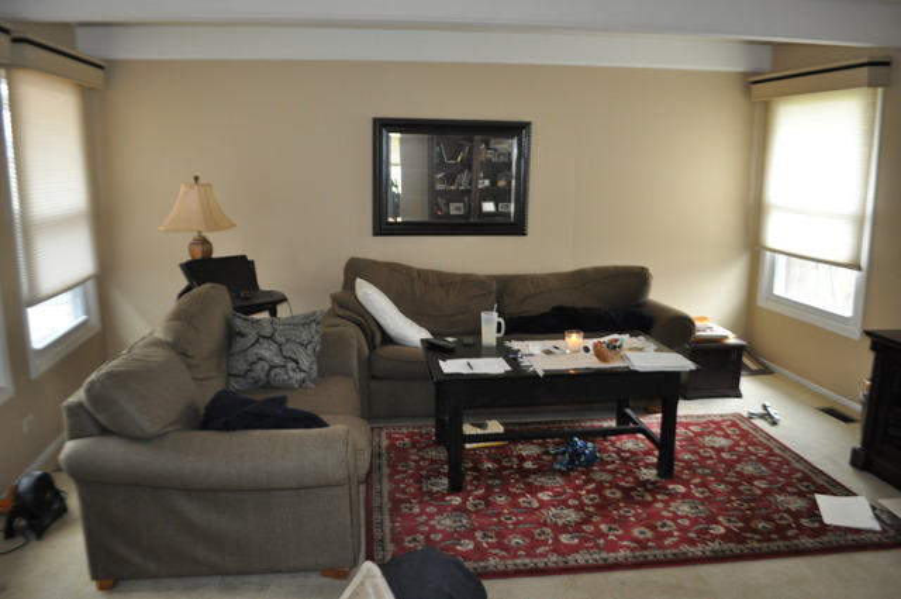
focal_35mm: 27
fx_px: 675
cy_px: 300
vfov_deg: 47.8
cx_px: 450
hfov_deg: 67.4
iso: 800
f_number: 3.5
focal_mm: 18
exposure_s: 1/60
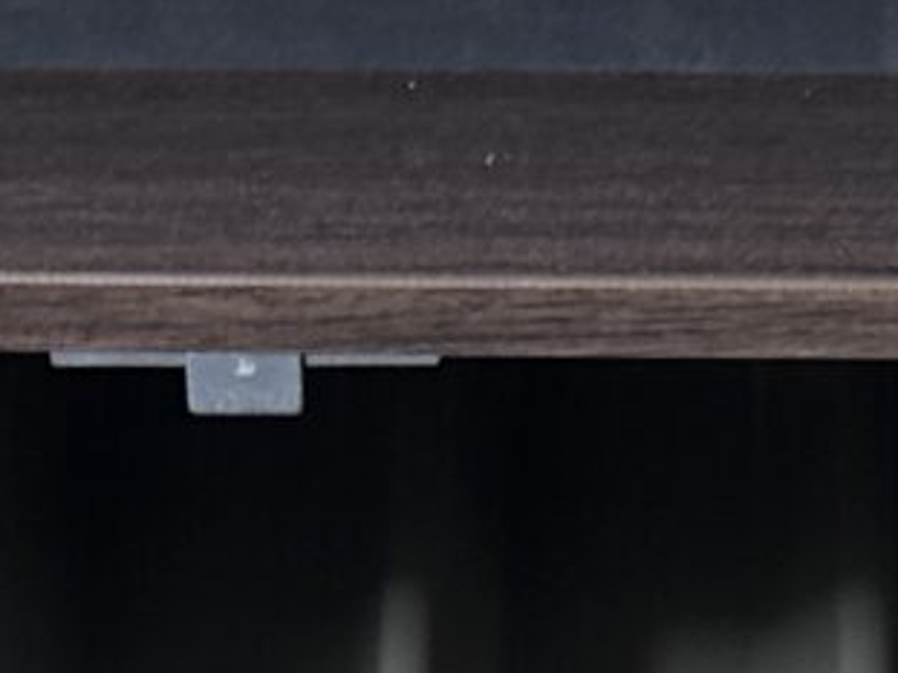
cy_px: 1791
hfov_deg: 12.5
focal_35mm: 158
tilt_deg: -62.6
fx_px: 4097
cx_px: 205
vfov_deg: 8.3
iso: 64
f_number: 1.78
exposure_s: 1/201
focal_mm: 6.86
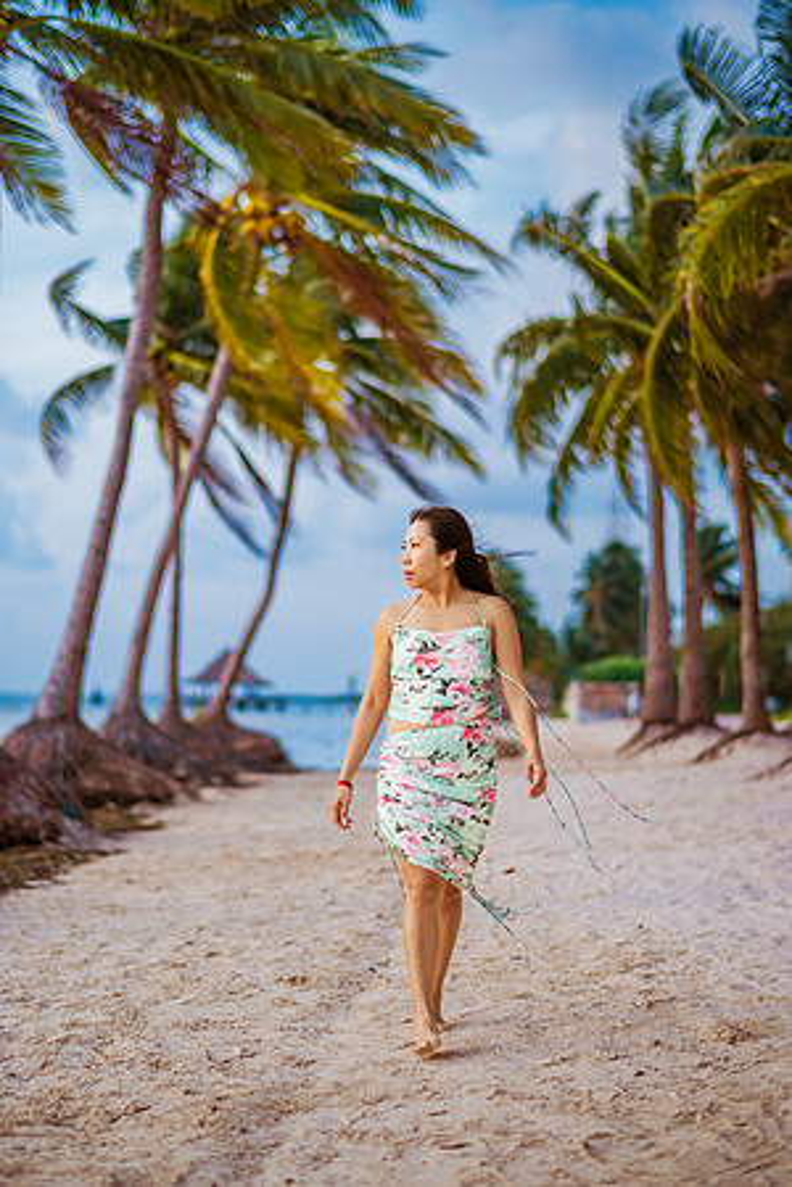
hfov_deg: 23.4
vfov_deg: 34.5
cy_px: 594
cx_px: 396
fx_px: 1914
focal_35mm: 58
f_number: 1.8
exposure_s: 1/5000
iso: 640
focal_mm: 58
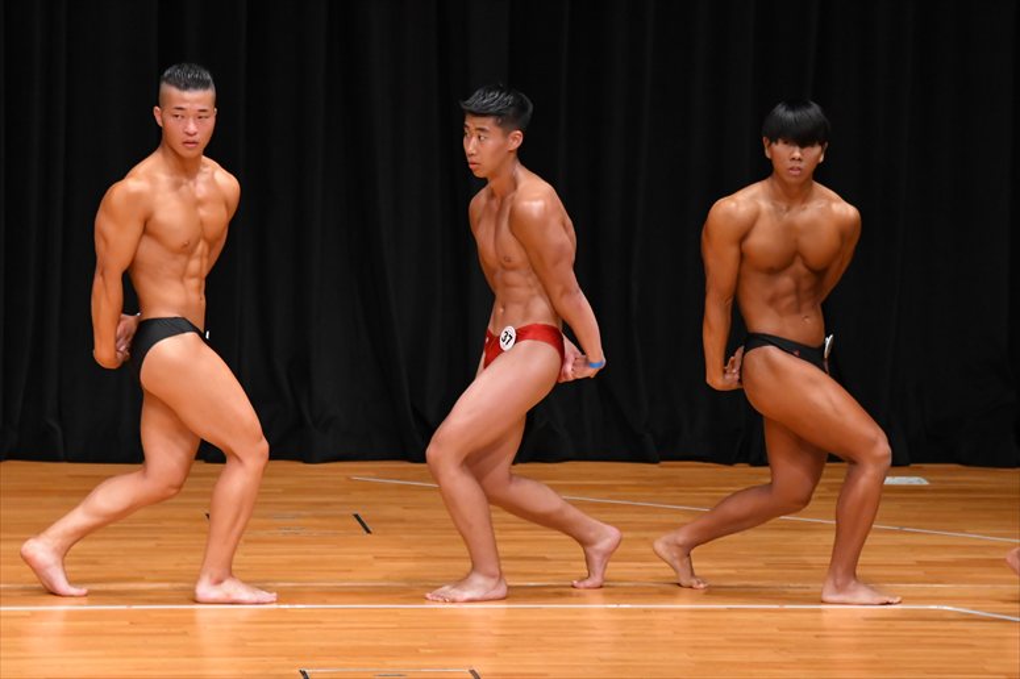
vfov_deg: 5.1
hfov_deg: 7.6
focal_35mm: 270
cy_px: 340
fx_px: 7646
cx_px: 510
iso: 4000
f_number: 5.6
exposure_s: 1/400
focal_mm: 180
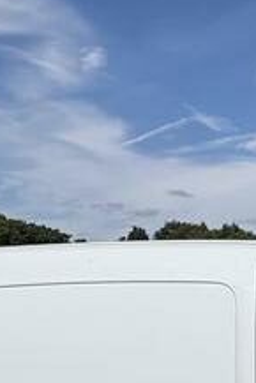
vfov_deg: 31.9
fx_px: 639
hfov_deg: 19.8
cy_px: 341
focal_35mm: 60
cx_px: 376
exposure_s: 1/6135
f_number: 2.2
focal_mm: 2.22
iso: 40
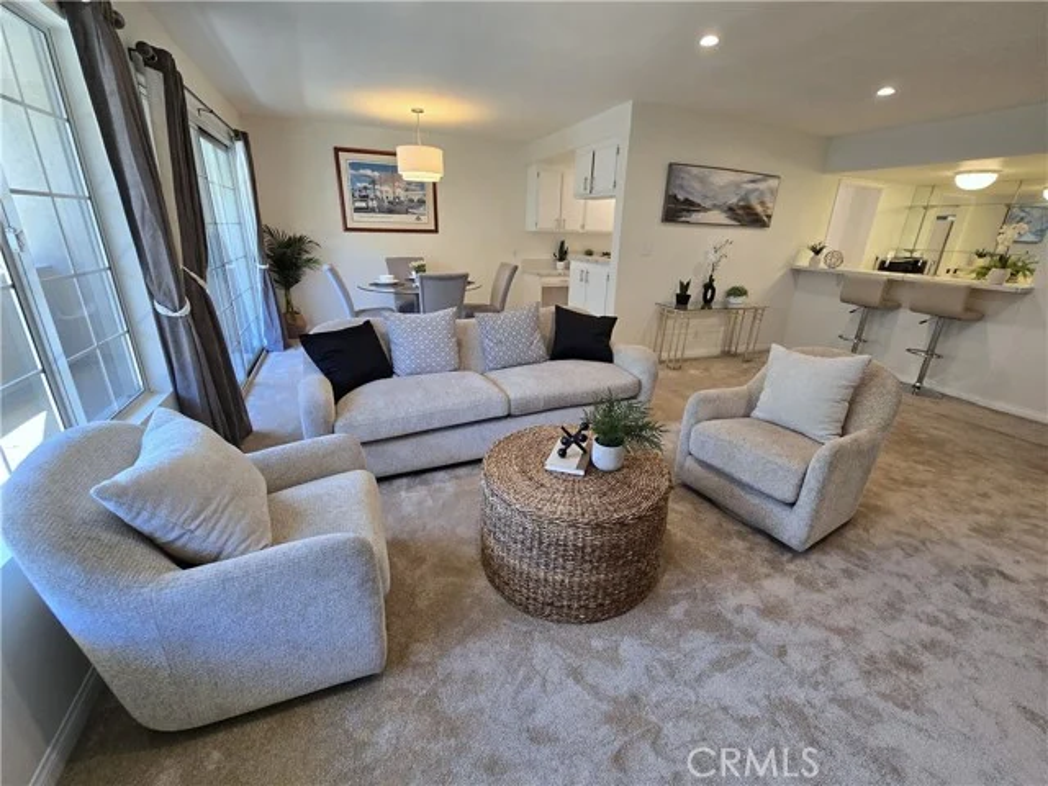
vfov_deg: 89.9
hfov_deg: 106.2
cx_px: 524
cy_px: 393
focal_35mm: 13
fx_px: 394
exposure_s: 1/60
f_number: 2.2
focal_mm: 2.2
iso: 80
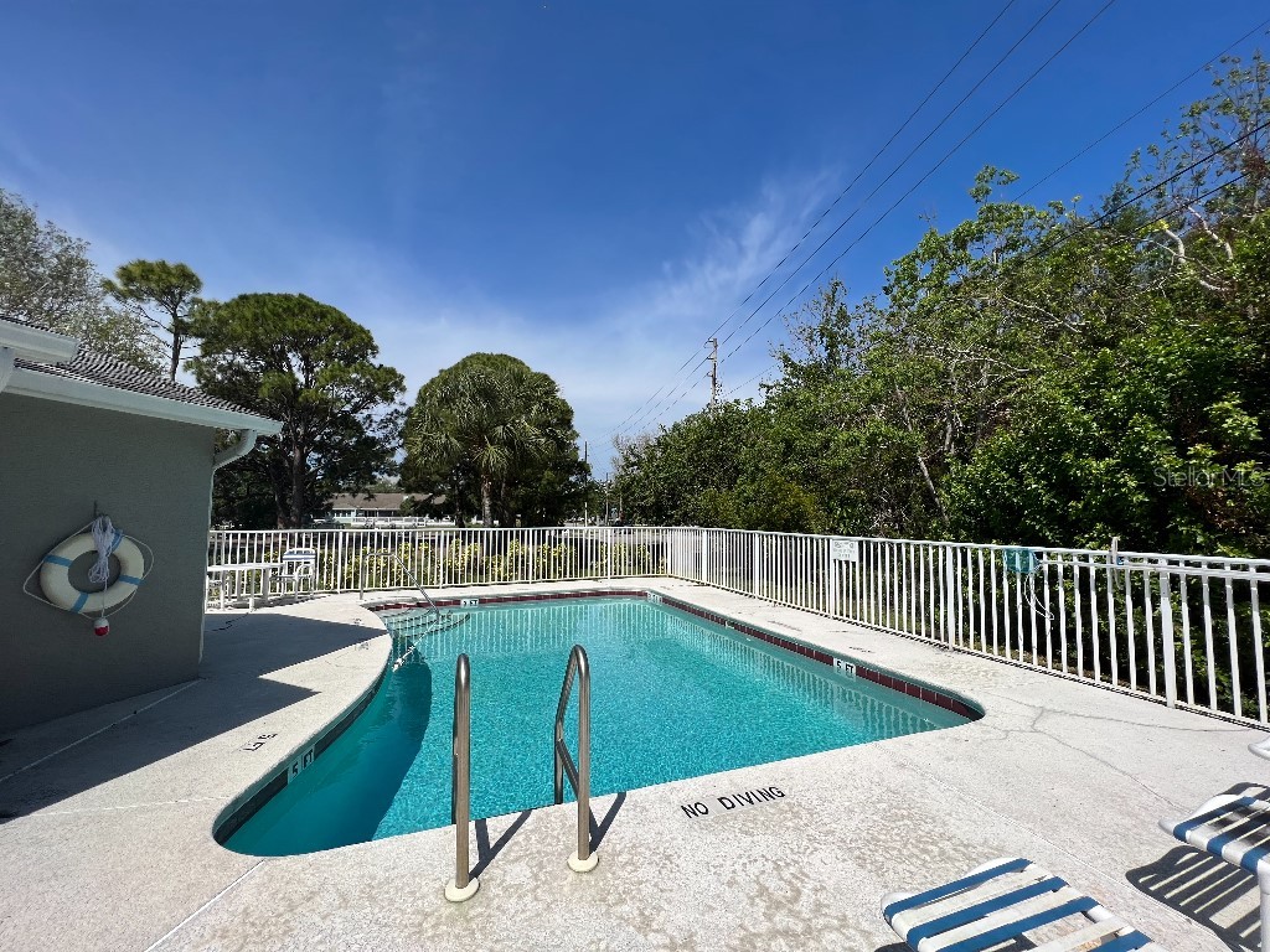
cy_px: 476
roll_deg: +0.0
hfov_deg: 106.2
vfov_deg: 89.9
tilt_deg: +3.7
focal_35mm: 13
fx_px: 477
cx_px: 635
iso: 32
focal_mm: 1.57
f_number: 1.8
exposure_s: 1/3215
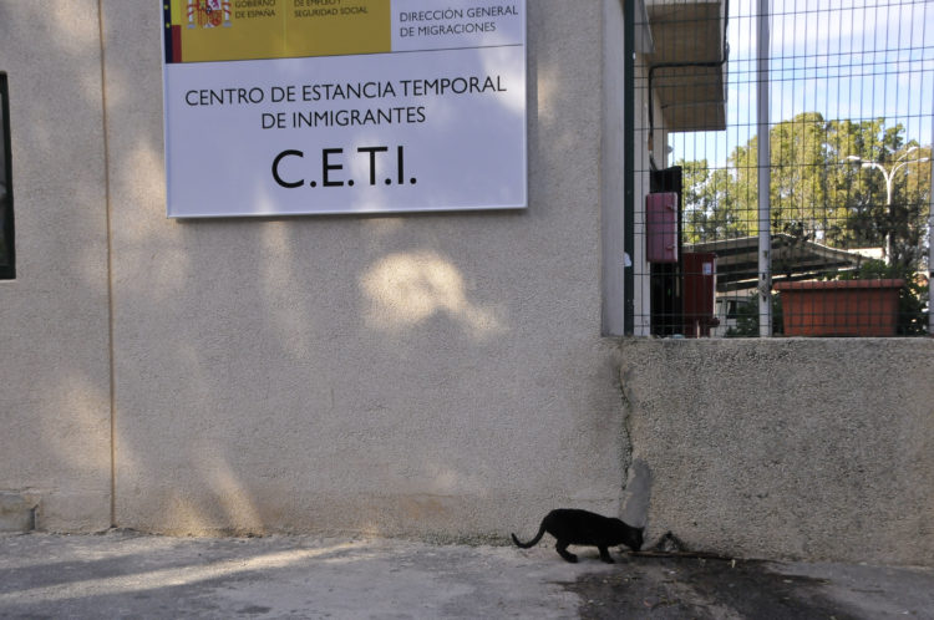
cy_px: 310
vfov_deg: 28.0
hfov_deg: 41.2
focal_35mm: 48
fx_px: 1244
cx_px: 467
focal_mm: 32
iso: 800
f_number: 10
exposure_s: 1/500
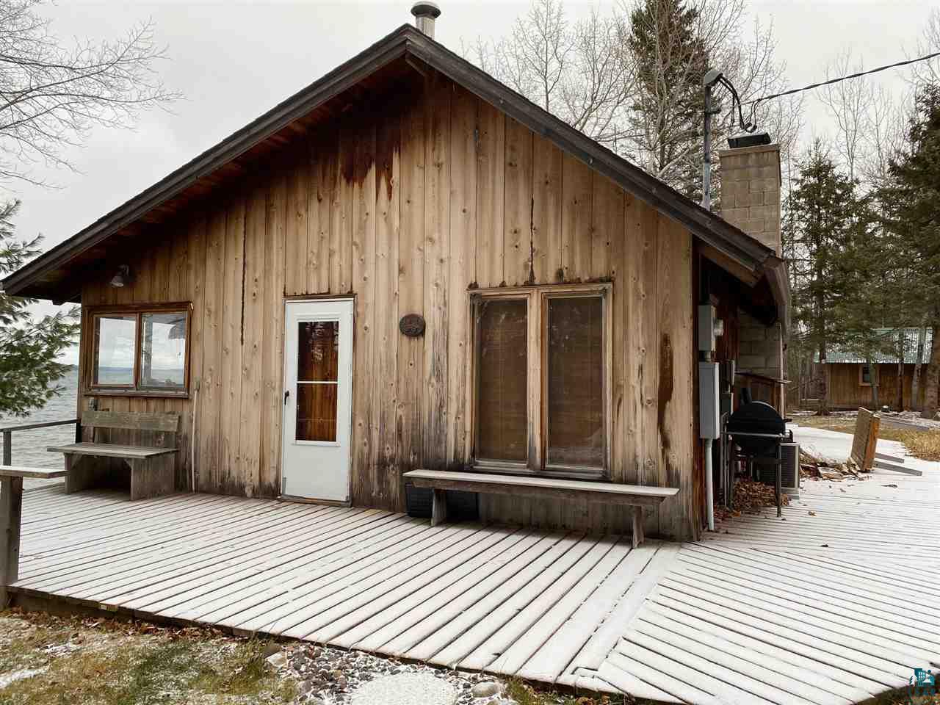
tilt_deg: +5.3
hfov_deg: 67.3
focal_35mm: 26
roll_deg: -1.9
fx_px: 706
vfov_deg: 53.1
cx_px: 470
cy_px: 352
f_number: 1.8
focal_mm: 4.25
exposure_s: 1/122
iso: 50
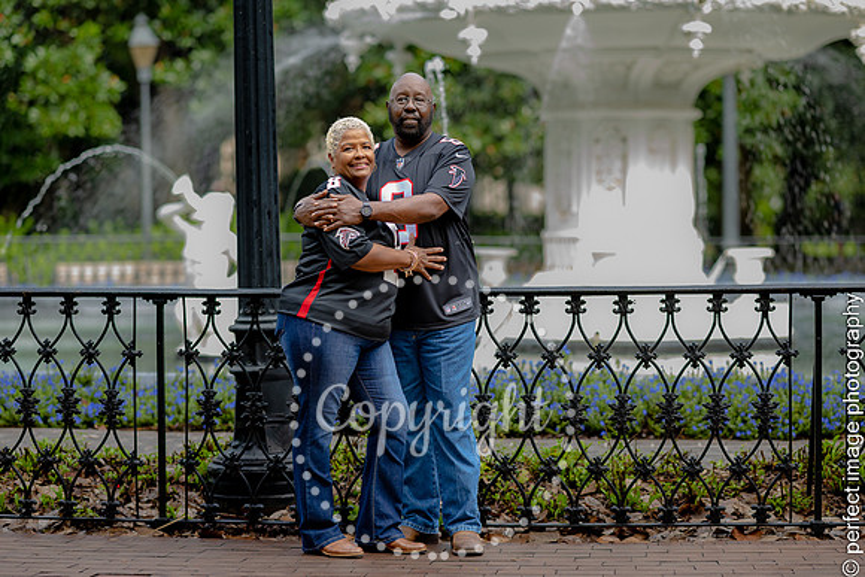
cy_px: 288
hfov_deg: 18.9
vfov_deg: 12.6
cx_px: 432
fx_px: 2605
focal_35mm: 108
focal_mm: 105
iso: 64
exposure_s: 1/160
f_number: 2.2
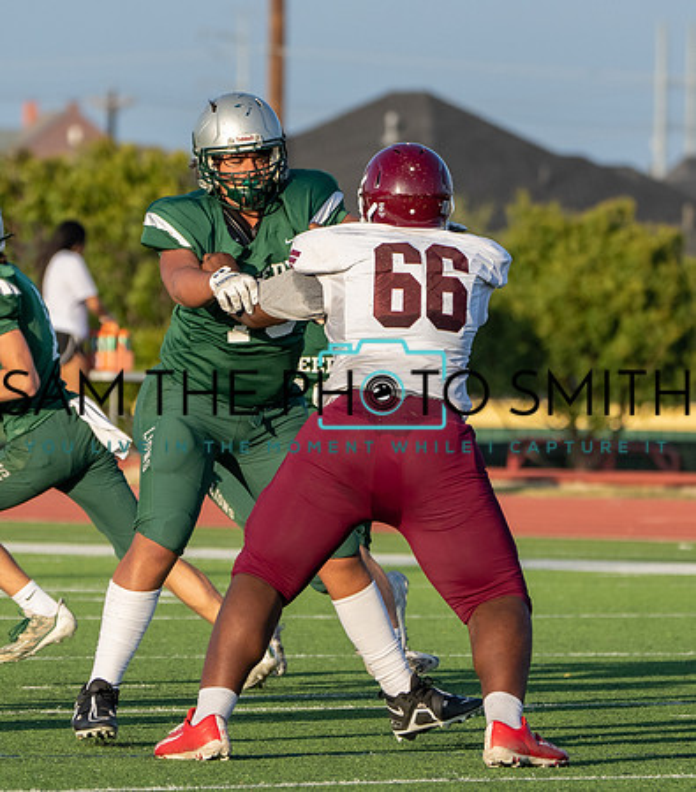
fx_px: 13246
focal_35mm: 543
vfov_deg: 3.4
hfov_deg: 3.0
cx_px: 250
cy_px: 560
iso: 320
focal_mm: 232
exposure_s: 1/1250
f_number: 5.6
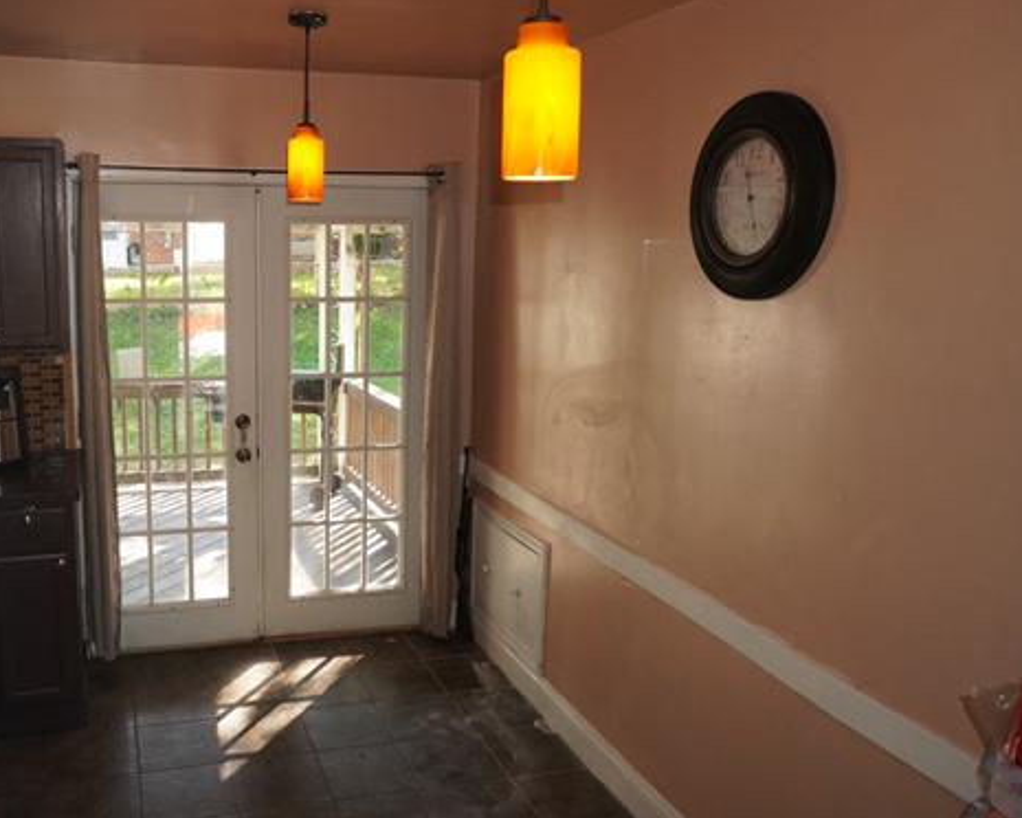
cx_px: 341
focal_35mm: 31
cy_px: 391
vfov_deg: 47.1
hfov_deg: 56.0
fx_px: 938
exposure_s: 1/160
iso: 1600
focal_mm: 16
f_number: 4
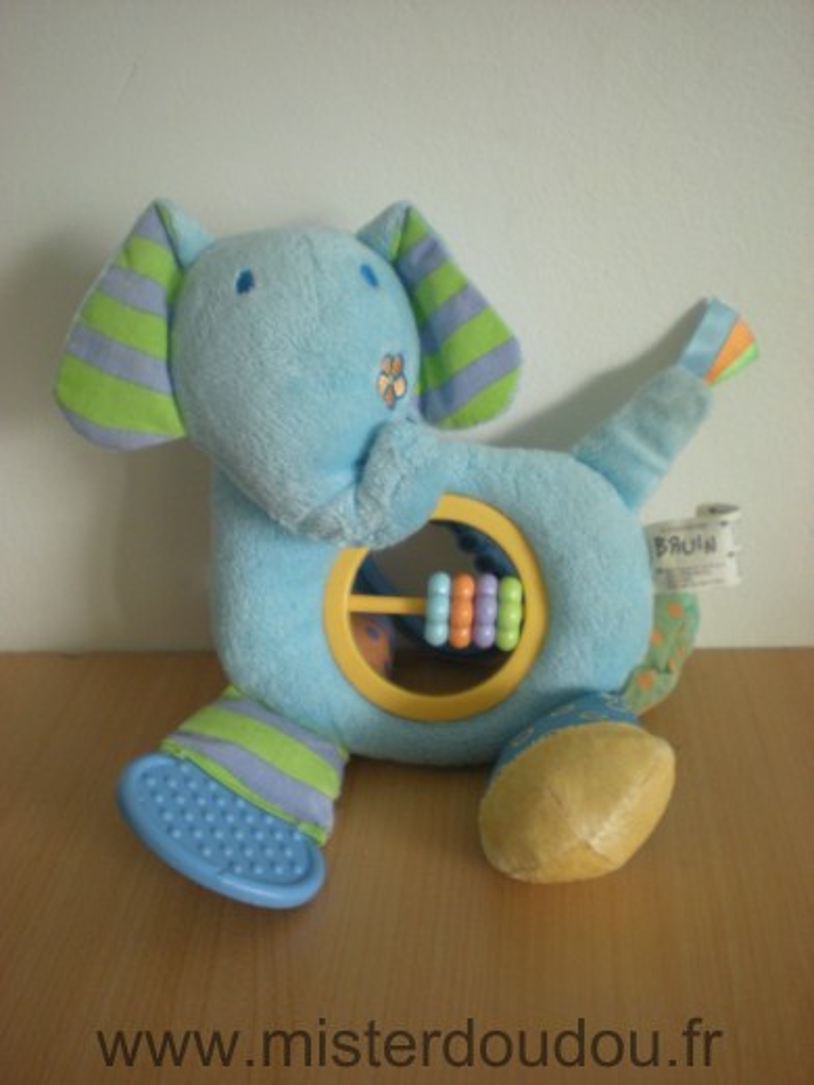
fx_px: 1191
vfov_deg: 49.0
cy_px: 542
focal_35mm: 38
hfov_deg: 37.7
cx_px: 407
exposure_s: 1/30.8
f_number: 3.1
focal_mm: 6.3
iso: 200
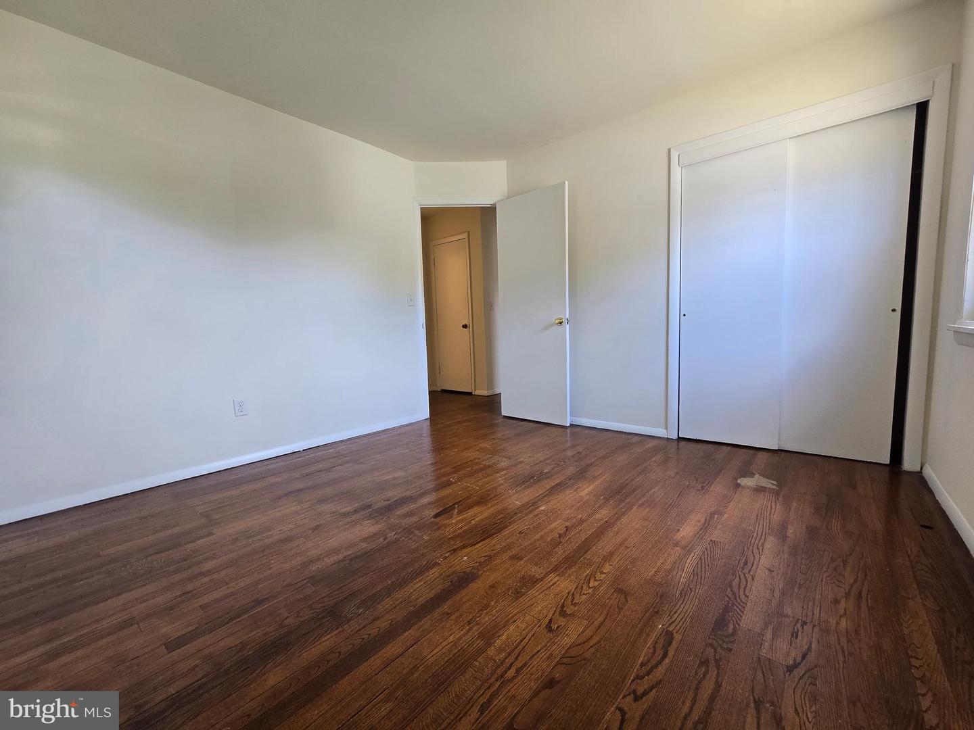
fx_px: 366
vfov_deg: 89.9
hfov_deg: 106.2
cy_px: 365
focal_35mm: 13
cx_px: 487
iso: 125
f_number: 2.2
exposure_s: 1/60
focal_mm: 2.2
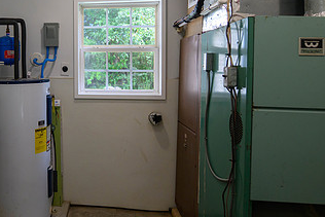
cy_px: 62
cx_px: 80
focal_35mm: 32
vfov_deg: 40.3
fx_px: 289
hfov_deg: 55.8
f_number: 4
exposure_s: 1/400
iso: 1250
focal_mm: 17
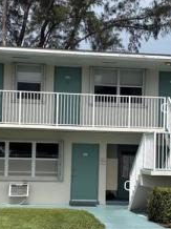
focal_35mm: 86
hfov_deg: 17.1
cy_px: 141
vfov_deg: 22.7
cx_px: 101
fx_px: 568
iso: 50
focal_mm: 5.96
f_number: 1.6
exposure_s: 1/5814
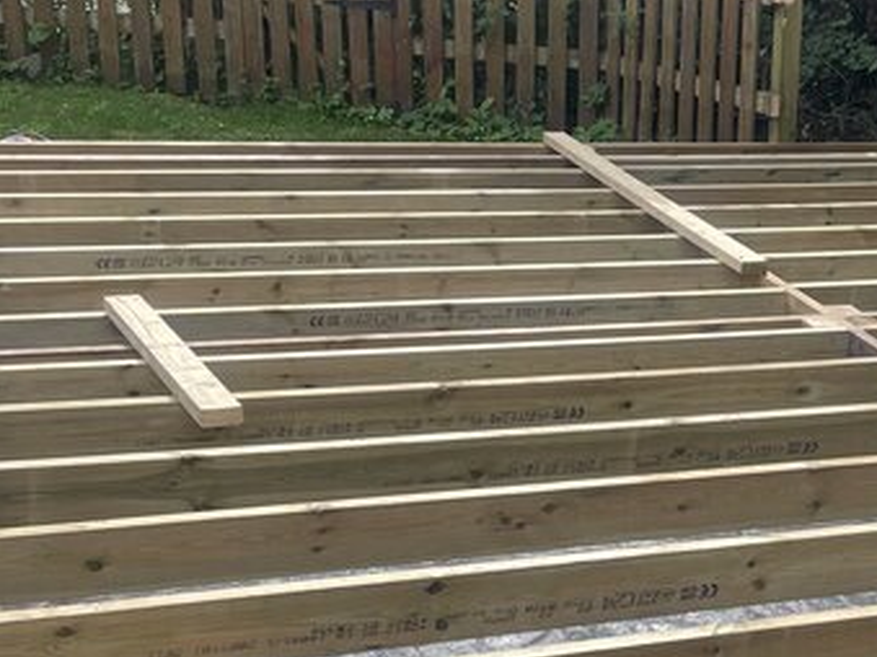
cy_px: 519
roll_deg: -4.2
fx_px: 1748
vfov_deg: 21.1
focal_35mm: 69
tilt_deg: -21.0
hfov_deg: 27.2
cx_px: 786
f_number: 1.6
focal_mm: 4.2
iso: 32
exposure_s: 1/1366
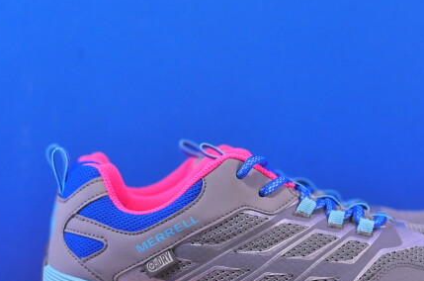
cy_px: 147
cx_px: 270
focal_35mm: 140
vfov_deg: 9.8
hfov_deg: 14.7
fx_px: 1645
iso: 250
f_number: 2.5
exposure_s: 1/320
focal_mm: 50
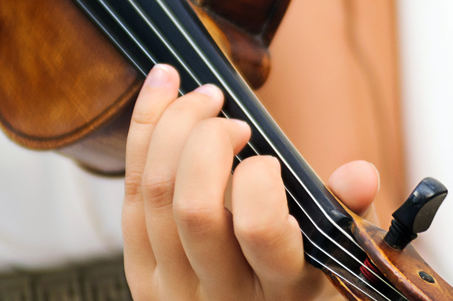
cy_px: 140
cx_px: 288
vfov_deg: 2.0
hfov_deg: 3.0
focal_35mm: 685
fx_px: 8610
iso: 200
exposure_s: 1/200
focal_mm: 200
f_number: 2.8
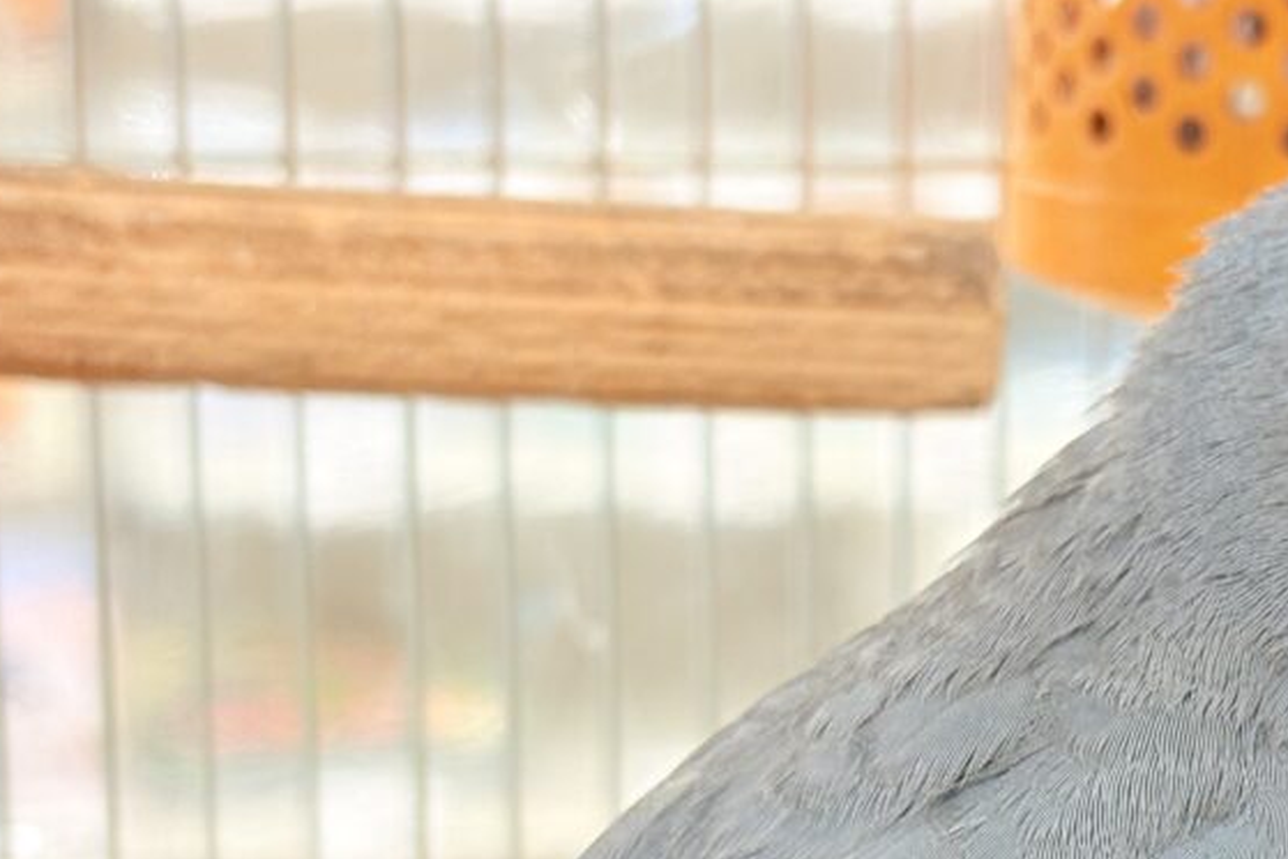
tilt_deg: -13.3
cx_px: 1200
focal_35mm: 116
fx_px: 4151
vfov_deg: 11.6
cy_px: 942
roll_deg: +0.0
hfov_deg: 17.3
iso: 125
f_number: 1.6
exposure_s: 1/33
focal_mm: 5.96
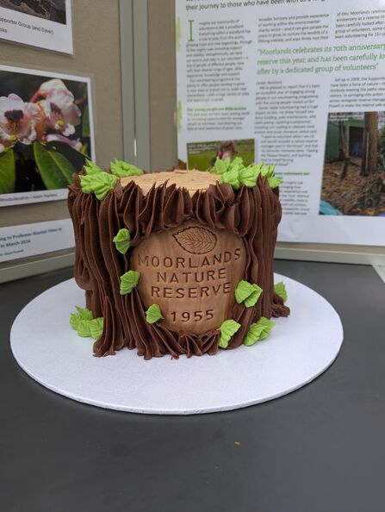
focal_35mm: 24
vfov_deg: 71.5
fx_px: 355
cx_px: 192
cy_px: 256
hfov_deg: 56.9
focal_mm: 6.81
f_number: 1.85
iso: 99
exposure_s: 1/79.4
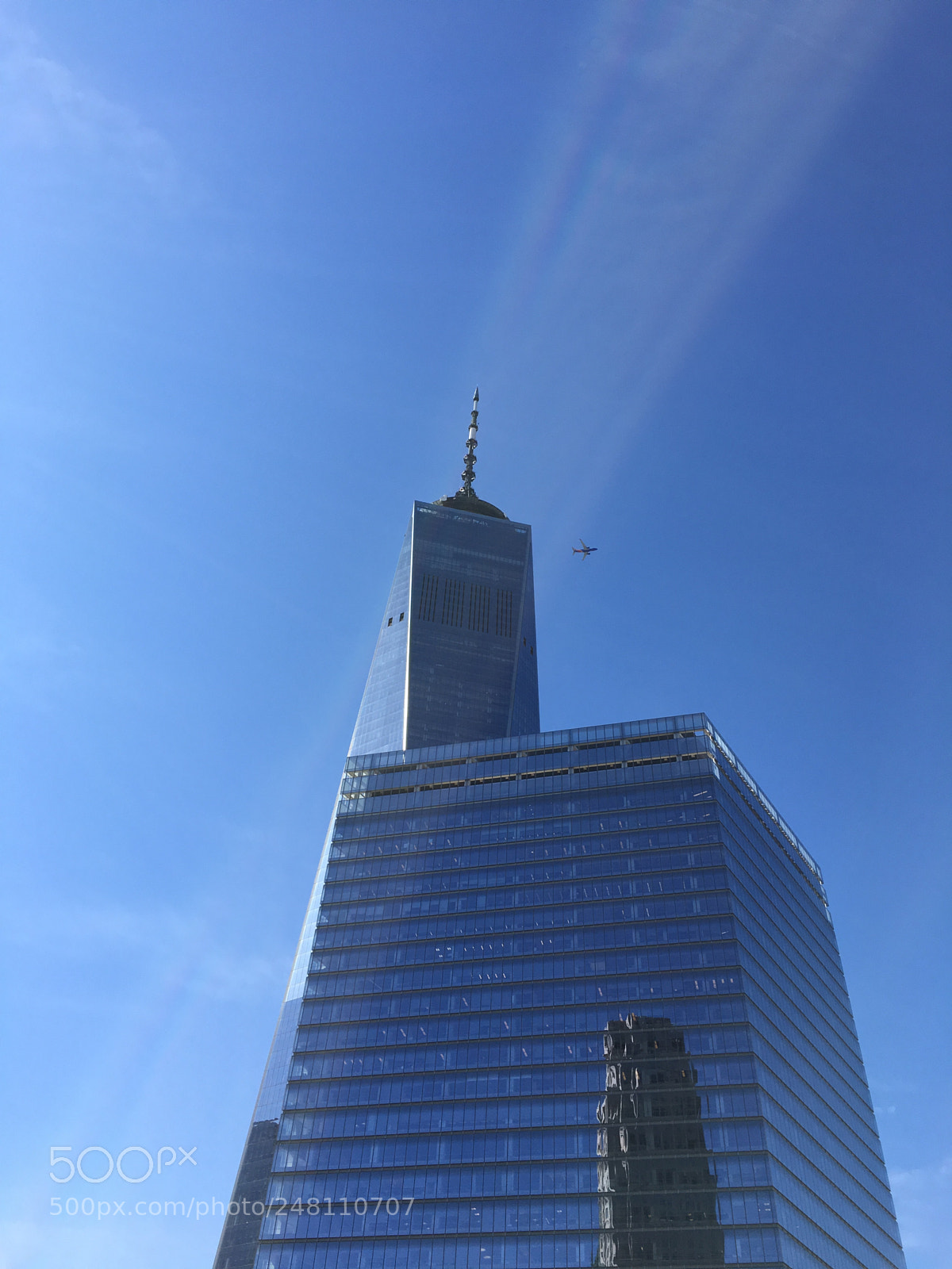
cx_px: 476
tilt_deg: +45.4
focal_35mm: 29
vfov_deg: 61.7
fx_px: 1063
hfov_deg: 48.2
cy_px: 634
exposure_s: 1/1570
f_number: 2.2
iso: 25
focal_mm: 4.15
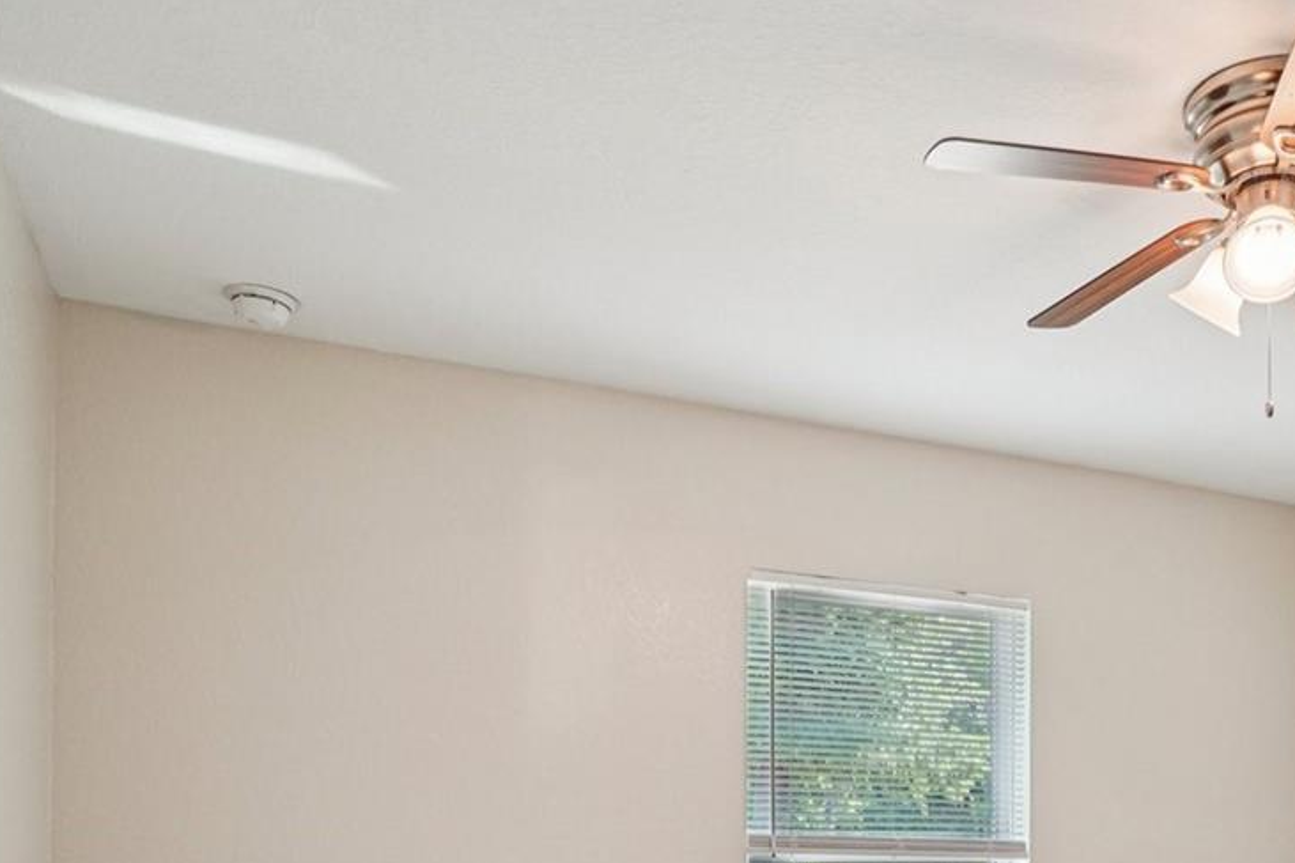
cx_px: 939
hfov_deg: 52.5
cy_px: 856
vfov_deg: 34.5
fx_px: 1259
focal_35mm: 35
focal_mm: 16
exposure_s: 1/15
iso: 400
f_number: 8
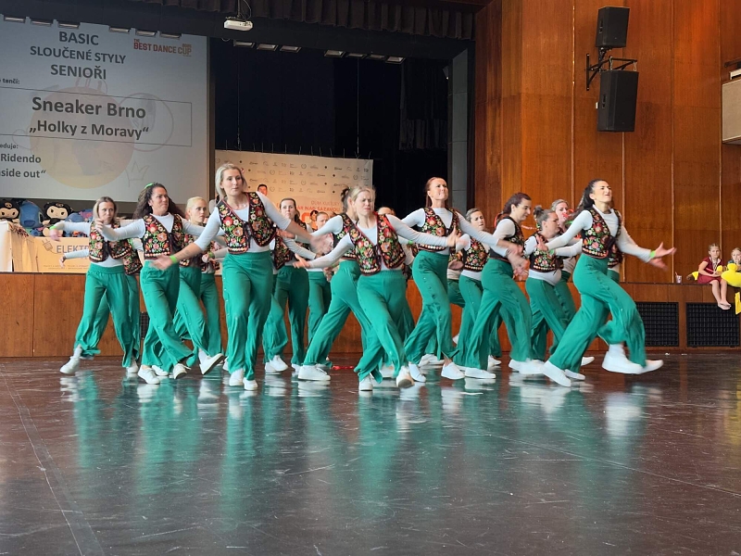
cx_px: 370
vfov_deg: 30.3
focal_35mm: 48
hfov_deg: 39.7
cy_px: 278
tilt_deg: +3.3
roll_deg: -0.7
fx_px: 1028
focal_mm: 6.86
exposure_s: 1/50
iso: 80
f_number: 1.78
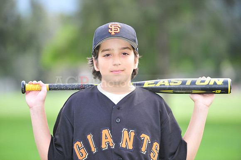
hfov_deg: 10.3
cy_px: 80
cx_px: 120
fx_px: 1338
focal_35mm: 200
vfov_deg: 6.9
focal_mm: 200
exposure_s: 1/160
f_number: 4.5
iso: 200
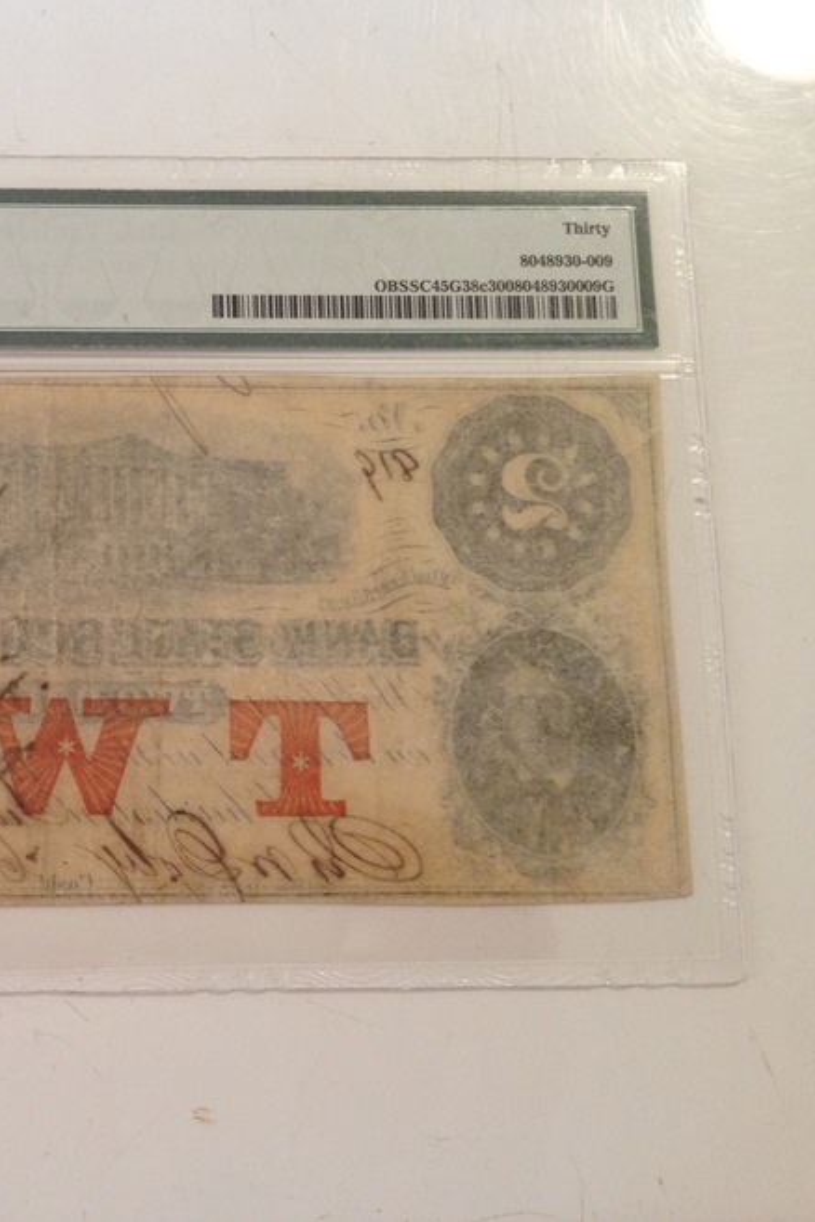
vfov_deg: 42.7
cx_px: 12
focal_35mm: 46
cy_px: 609
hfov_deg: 27.6
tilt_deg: -82.2
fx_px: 1562
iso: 125
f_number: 2.4
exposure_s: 1/20
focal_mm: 4.12
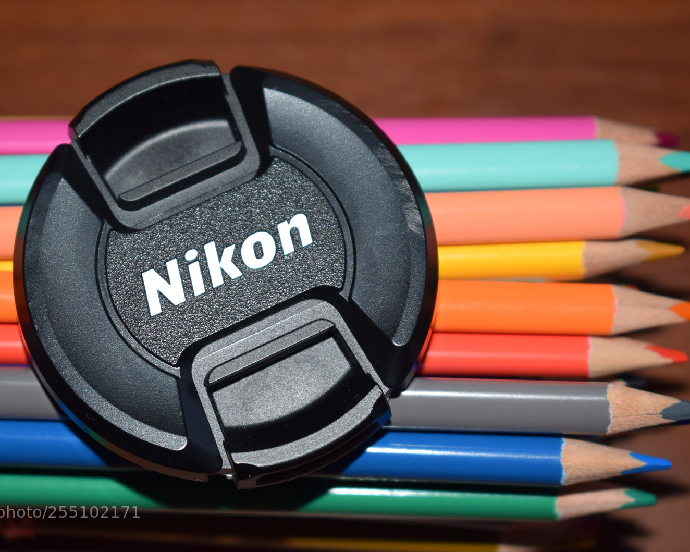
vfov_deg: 16.4
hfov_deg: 20.5
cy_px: 275
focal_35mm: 94
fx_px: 1911
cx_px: 285
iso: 400
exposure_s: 1/60
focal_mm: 55
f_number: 5.6
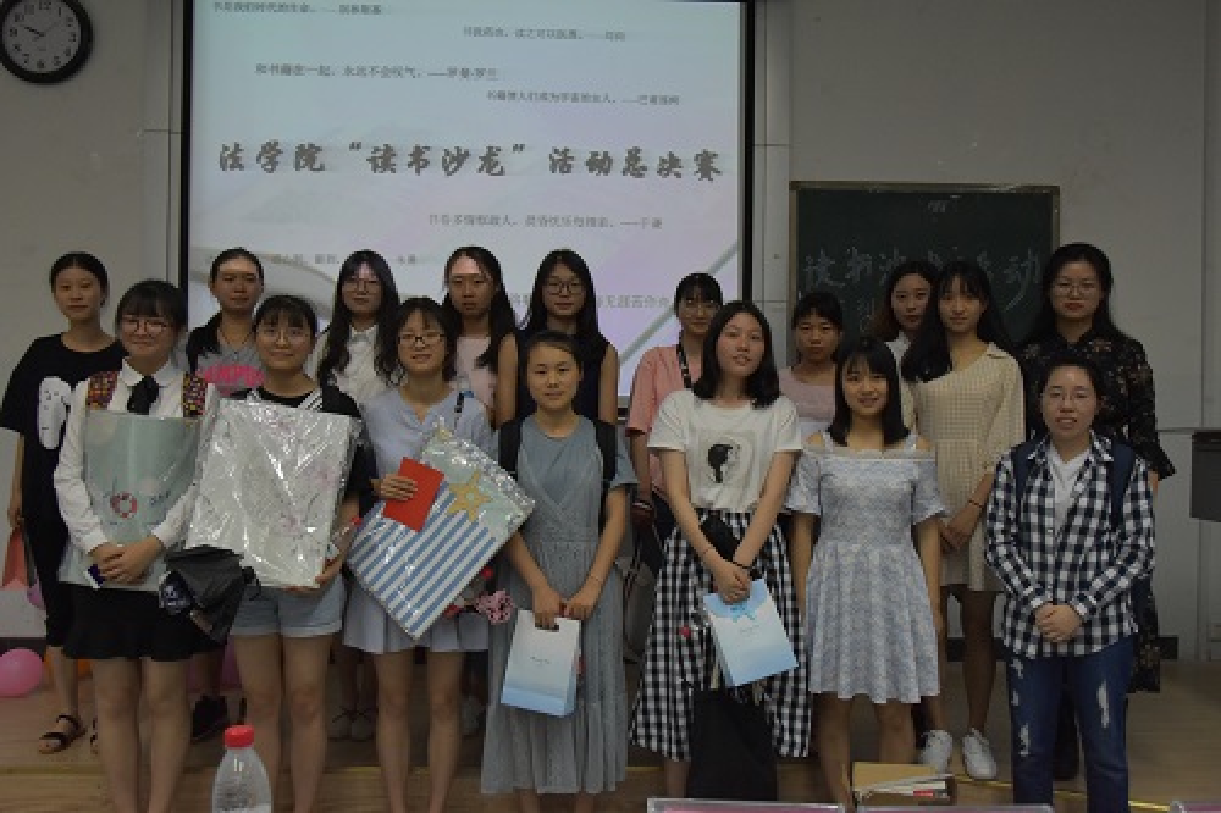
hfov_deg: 57.2
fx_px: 1119
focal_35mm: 33
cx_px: 610
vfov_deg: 39.9
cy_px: 406
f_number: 5
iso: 1600
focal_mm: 22
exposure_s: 1/125
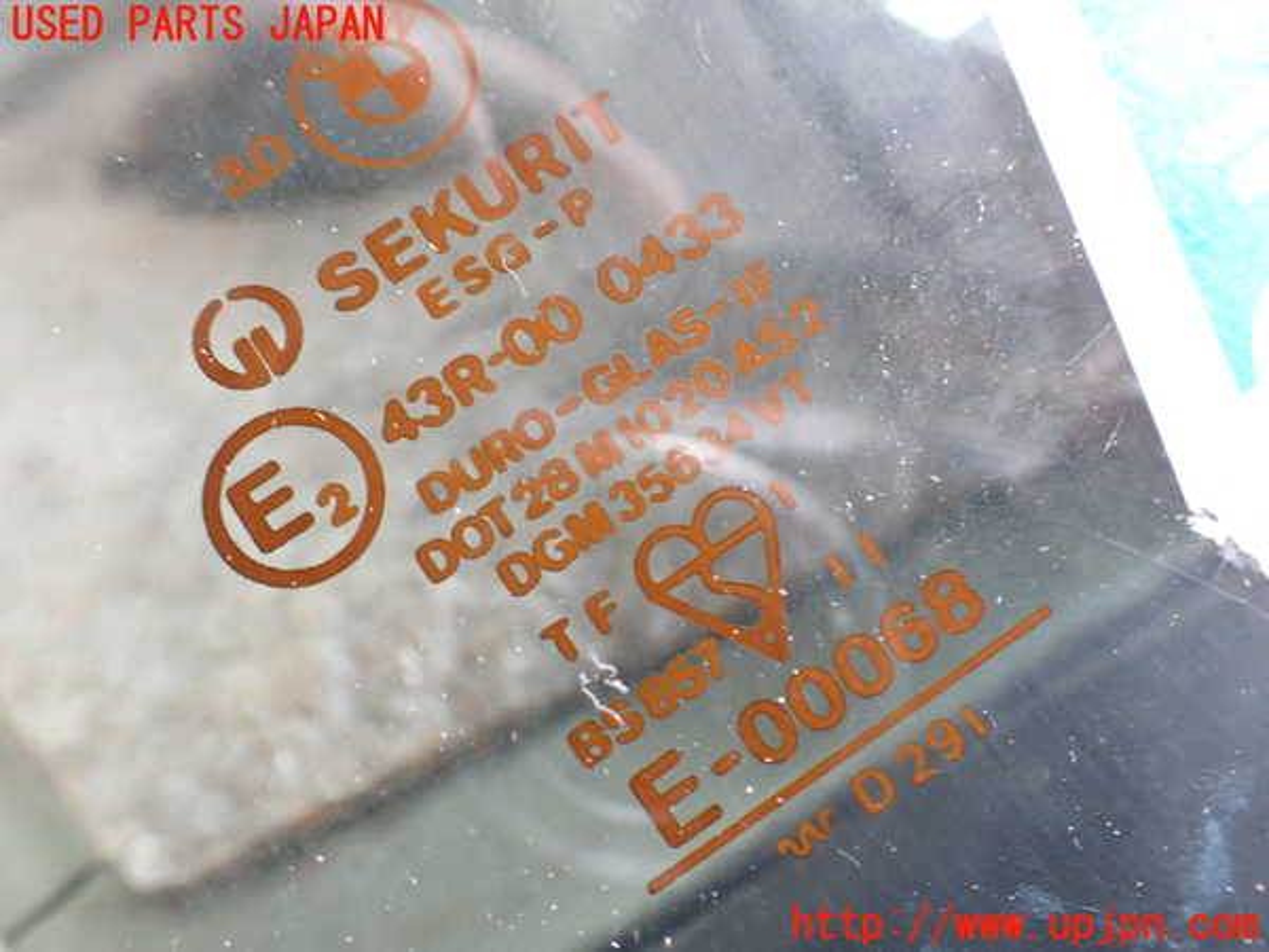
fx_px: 1100
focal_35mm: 30
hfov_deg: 60.0
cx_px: 634
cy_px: 476
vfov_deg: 46.8
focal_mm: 5.4
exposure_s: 1/125
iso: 400
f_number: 2.3
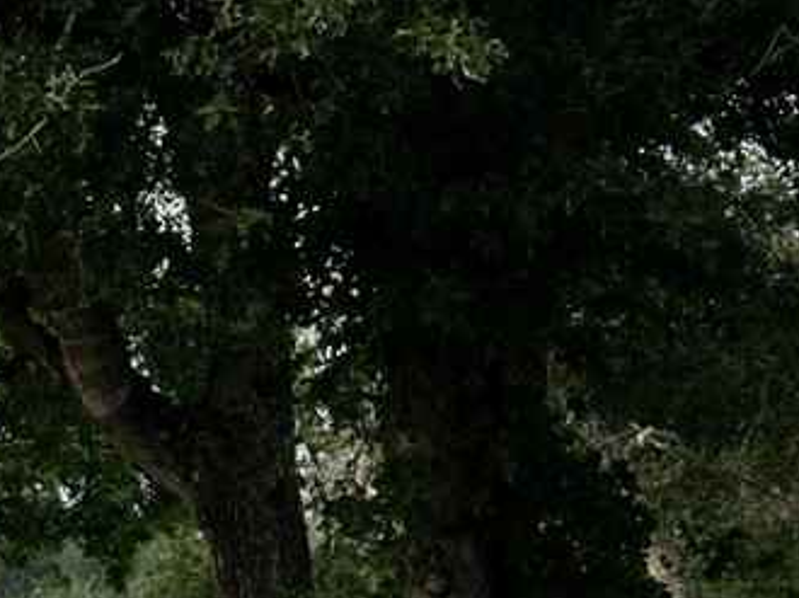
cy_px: 588
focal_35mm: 228
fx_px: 5259
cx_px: 696
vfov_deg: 6.5
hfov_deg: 8.7
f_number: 8
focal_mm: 24
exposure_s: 1/125
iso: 200
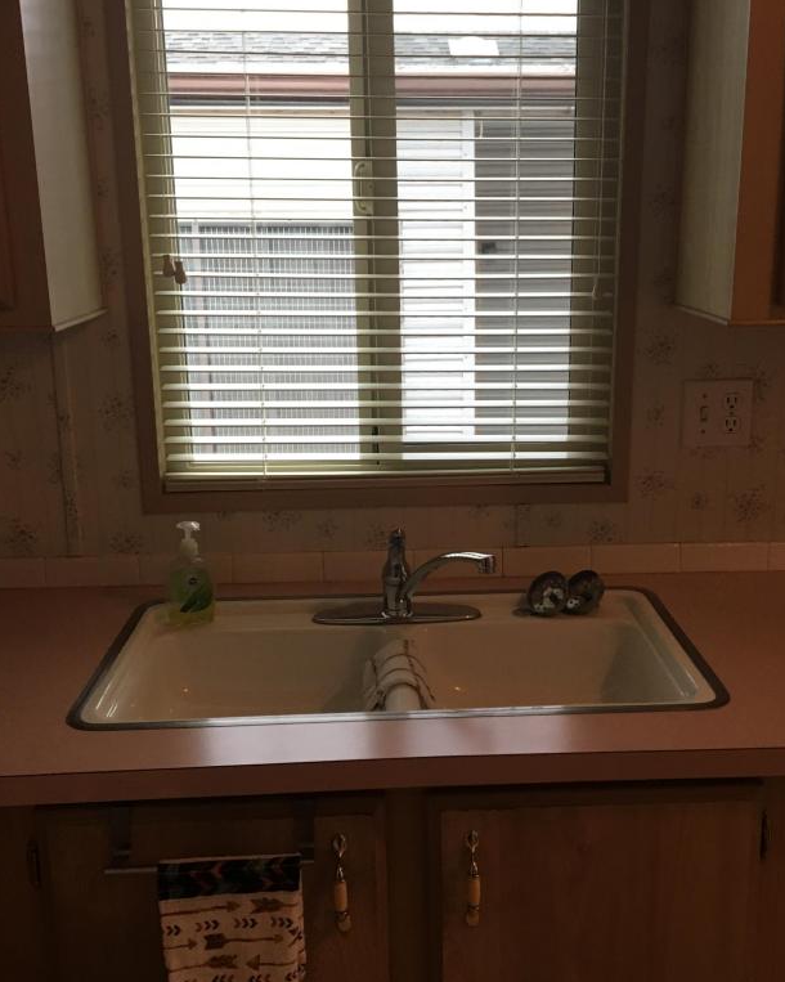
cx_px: 448
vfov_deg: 47.9
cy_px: 490
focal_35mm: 38
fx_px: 1104
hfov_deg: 39.1
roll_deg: -0.3
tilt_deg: -14.2
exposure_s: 1/30
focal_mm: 4.15
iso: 40
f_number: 2.2
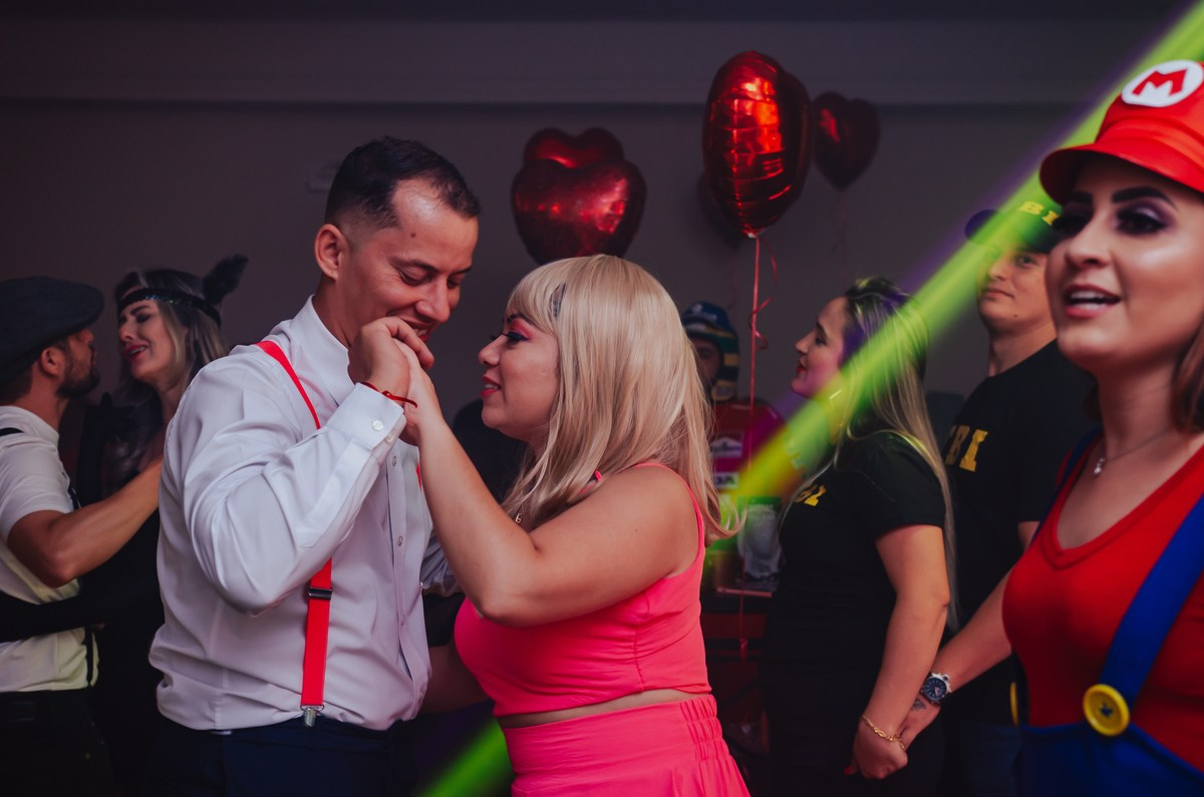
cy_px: 398
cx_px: 602
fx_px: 1823
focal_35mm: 55
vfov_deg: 24.7
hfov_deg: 36.5
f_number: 2.8
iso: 400
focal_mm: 35
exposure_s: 1/60
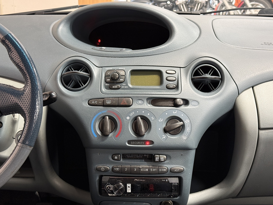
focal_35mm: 48
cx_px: 136
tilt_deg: -18.5
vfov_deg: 30.3
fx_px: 379
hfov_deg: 39.7
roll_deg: +0.1
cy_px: 102
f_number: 1.78
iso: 200
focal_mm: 6.76
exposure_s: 1/33
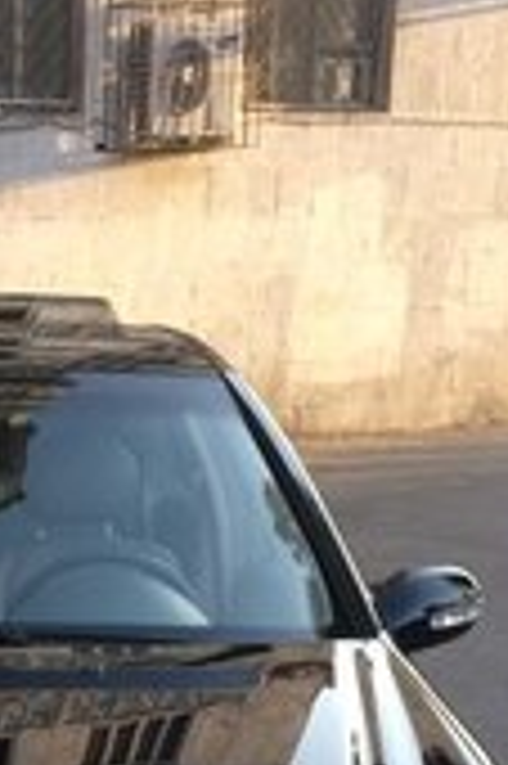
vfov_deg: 20.6
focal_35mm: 88
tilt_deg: -23.6
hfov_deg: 14.8
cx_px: -144
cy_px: 1066
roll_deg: +1.6
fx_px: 1866
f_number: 2.2
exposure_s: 1/106
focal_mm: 4.15
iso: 32
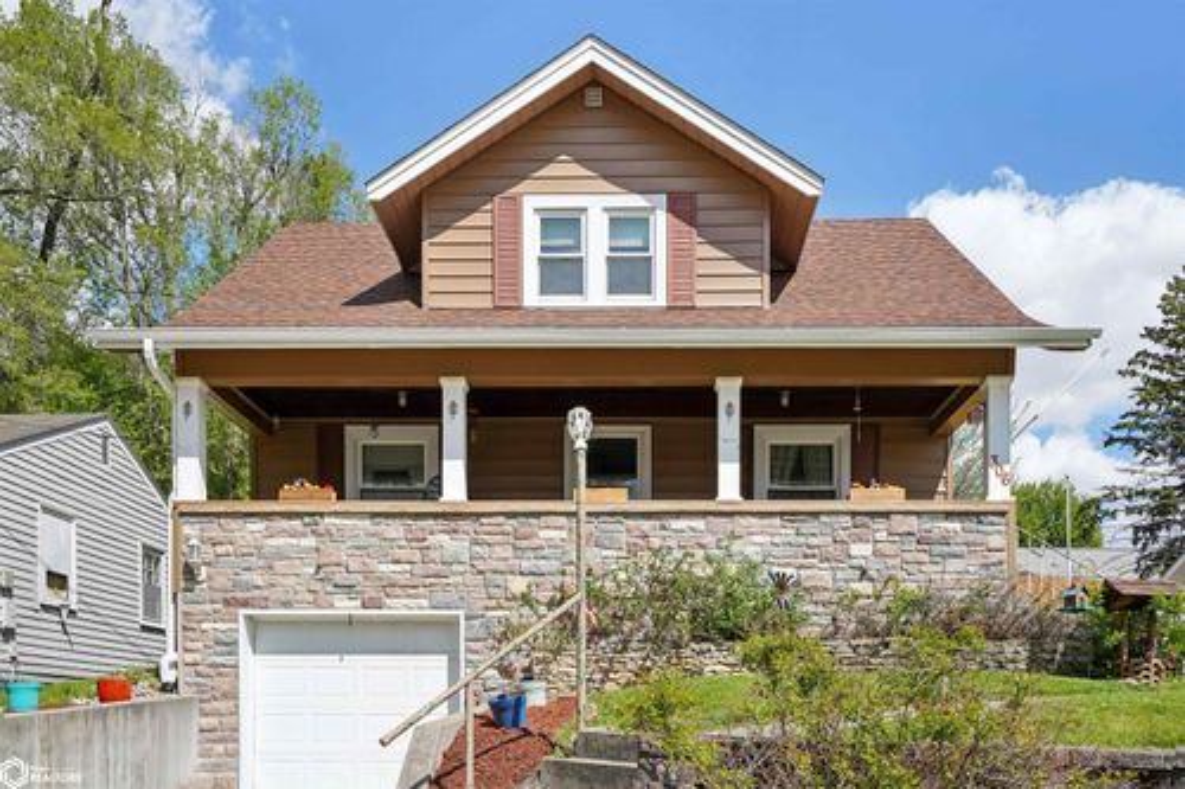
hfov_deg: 57.2
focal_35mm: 33
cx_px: 592
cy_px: 394
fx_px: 1086
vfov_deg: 39.9
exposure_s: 1/800
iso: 400
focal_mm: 33
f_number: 9
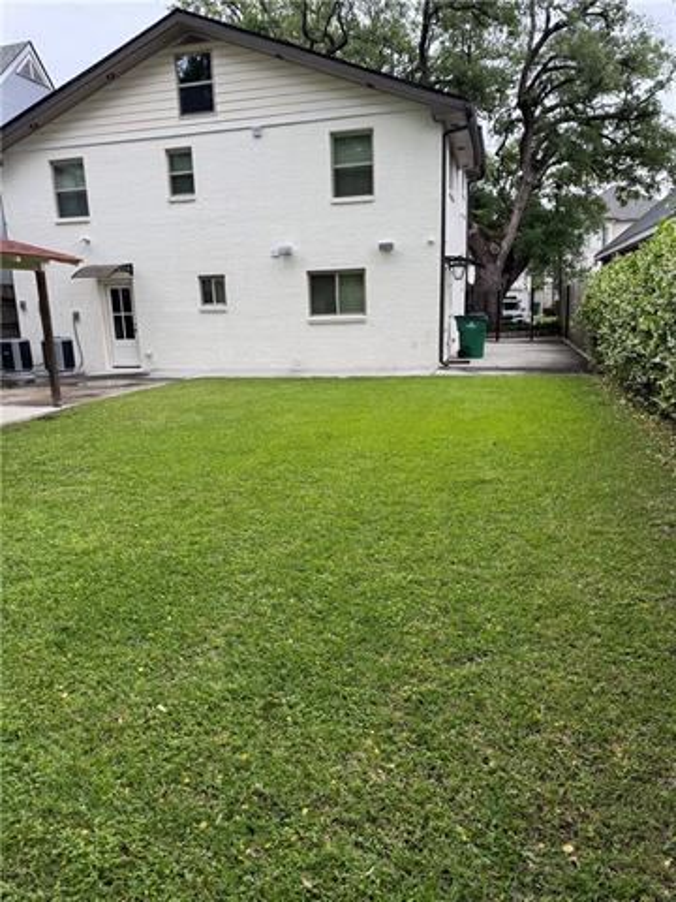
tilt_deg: -13.3
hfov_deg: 56.8
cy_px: 451
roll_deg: +2.5
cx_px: 338
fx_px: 625
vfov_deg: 71.6
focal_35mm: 24
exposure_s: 1/645
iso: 80
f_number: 1.78
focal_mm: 6.76
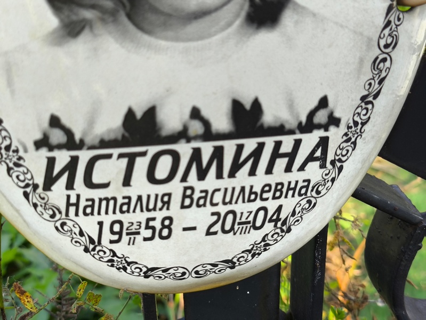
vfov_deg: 29.1
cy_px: 160
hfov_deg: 38.2
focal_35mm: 50
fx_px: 616
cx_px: 213
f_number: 1.7
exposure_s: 1/157
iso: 50
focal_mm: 4.71
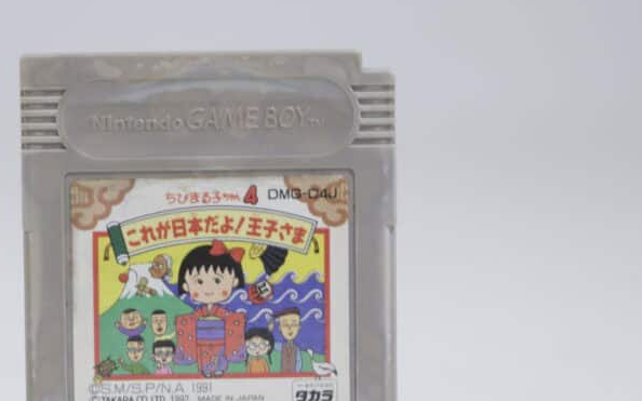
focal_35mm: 142
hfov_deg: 14.7
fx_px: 2484
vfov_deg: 9.2
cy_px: 248
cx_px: 206
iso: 100
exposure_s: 1/6
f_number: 5.6
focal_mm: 69
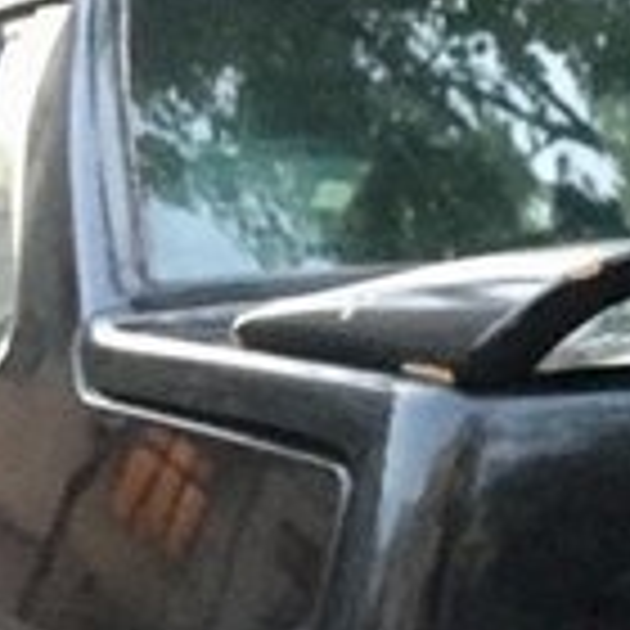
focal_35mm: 91
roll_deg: +1.2
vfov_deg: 18.2
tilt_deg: -10.1
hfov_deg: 19.0
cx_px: 212
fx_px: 1874
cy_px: 742
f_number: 2.2
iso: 2000
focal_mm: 4.15
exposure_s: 1/17
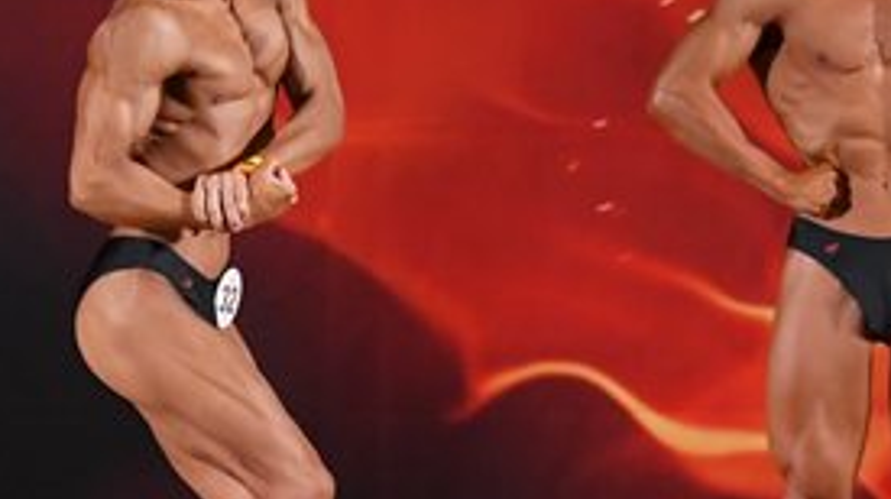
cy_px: 146
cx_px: 151
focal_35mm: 464
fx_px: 10951
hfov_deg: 4.7
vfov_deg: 2.6
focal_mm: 105
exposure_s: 1/400
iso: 3200
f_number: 5.6
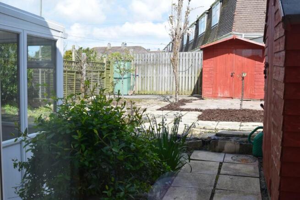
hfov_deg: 53.1
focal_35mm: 36
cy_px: 100
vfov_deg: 36.9
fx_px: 300
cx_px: 150
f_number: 10
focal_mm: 24
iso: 400
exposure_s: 1/320
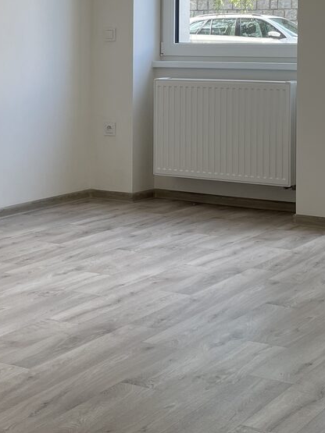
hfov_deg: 19.6
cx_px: 159
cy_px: 48
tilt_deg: -0.7
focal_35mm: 75
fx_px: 939
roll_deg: +0.5
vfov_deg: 25.2
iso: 32
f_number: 1.6
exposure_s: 1/121
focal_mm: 4.2
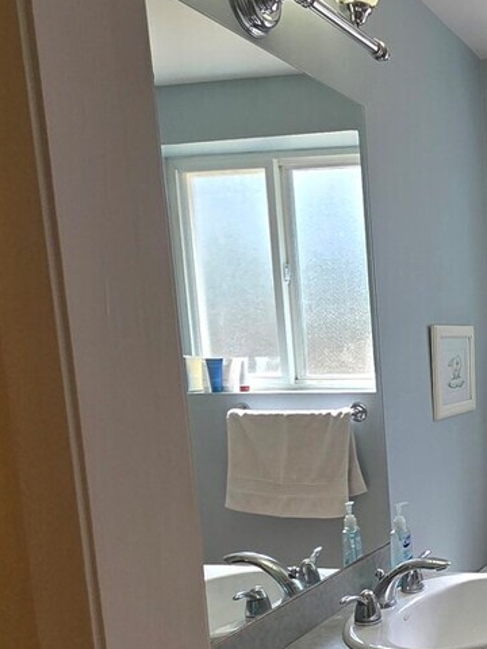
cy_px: 448
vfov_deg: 46.9
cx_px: 616
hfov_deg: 30.1
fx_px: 732
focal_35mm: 39
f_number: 2.2
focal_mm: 2.2
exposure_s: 1/227
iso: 50
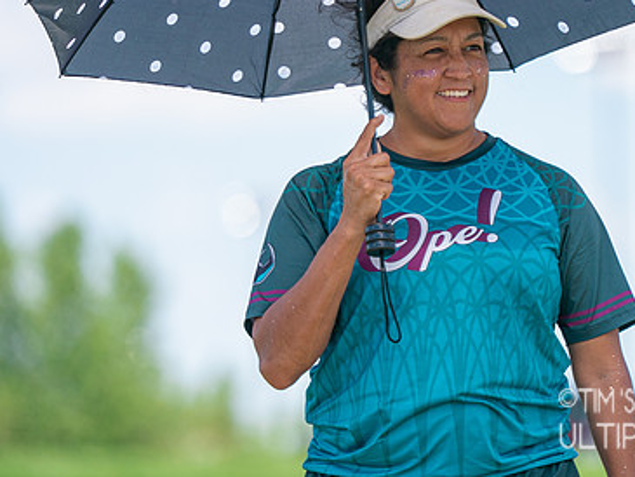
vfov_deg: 4.1
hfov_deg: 5.5
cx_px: 449
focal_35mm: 362
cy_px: 175
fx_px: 6643
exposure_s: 1/1600
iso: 200
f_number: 2.8
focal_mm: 200
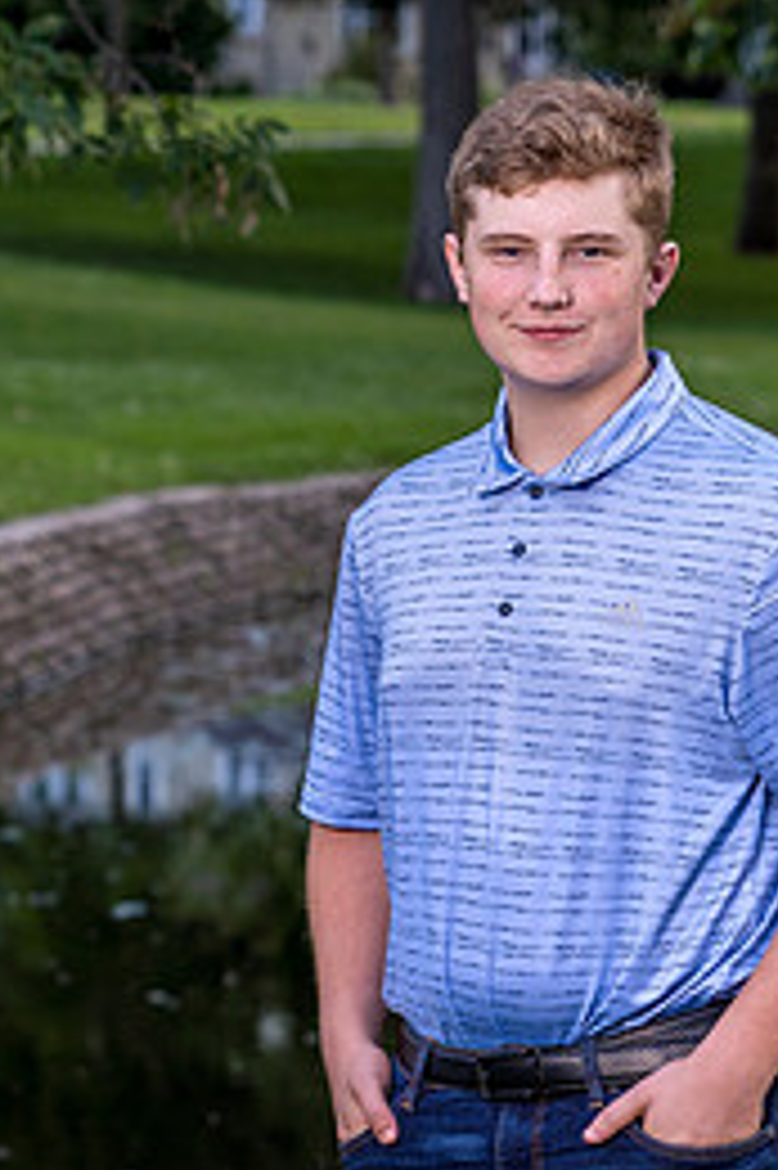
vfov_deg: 15.8
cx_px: 472
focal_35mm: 130
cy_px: 536
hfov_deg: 10.5
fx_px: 4219
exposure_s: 1/160
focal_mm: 75
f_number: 4
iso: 200
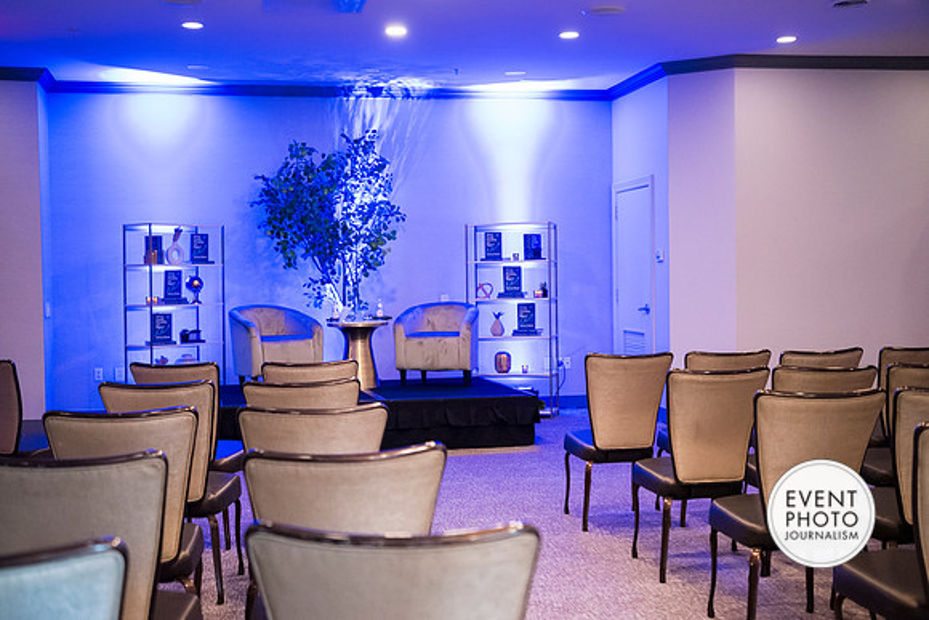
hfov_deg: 44.5
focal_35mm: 44
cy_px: 310
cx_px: 464
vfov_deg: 30.5
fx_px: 1136
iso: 5000
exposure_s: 1/200
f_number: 3
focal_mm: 44
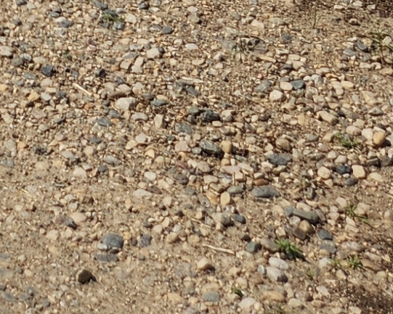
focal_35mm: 166
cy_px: -758
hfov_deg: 10.7
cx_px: -377
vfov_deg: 7.6
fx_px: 1931
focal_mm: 5.4
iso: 20
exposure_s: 1/2327
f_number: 1.8
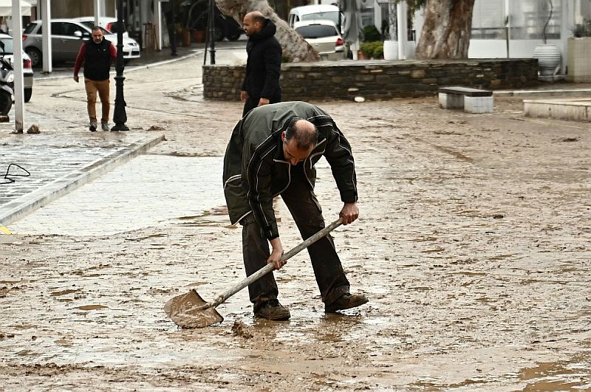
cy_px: 196
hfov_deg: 19.5
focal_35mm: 105
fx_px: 1721
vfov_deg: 13.0
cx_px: 296
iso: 640
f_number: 4
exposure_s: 1/1600
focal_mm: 70
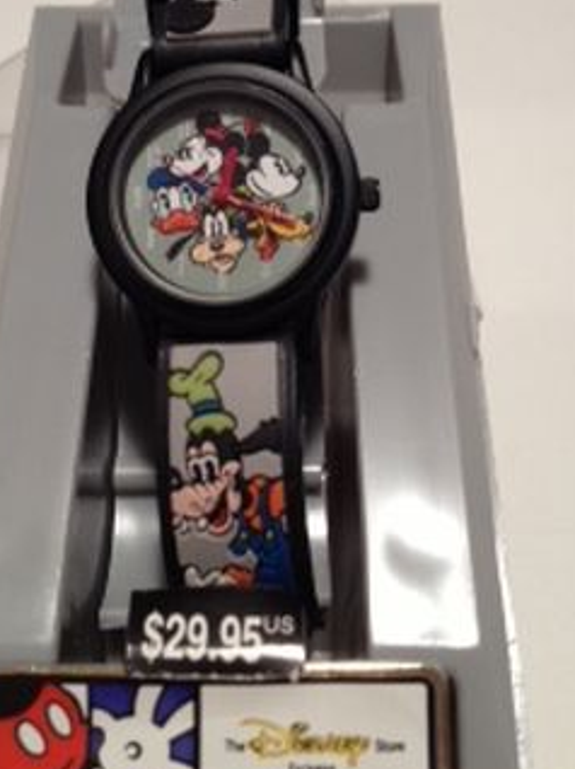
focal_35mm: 47
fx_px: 1042
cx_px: 244
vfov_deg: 40.1
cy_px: 277
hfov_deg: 30.8
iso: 100
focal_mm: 4.28
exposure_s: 1/20
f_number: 2.4
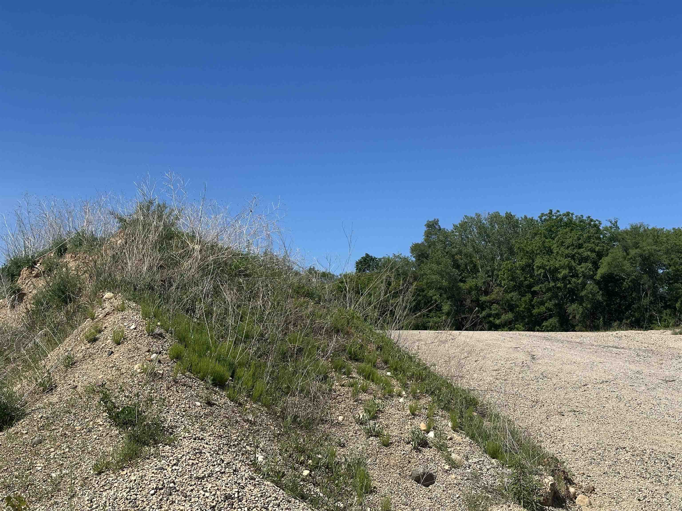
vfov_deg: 30.3
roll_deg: -0.1
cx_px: 341
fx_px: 946
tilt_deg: +7.8
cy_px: 256
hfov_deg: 39.7
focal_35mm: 48
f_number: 1.78
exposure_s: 1/5000
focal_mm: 6.86
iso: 64
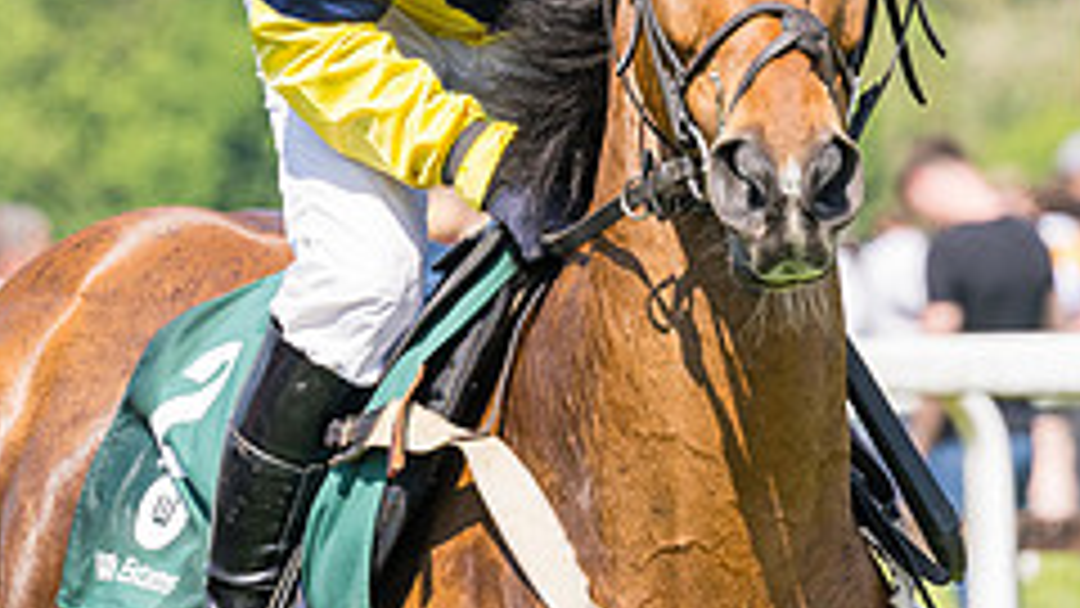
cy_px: 308
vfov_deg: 1.5
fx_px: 22795
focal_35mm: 796
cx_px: 611
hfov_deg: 2.7
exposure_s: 1/1000
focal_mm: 165
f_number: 5
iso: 200
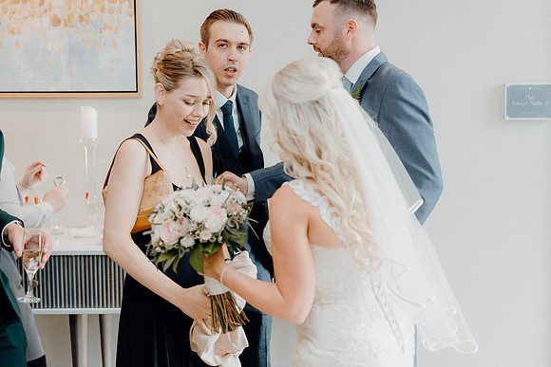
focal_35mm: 52
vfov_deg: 26.0
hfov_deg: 38.2
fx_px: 796
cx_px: 276
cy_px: 184
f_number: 3.5
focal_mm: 52
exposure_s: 1/200
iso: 2000
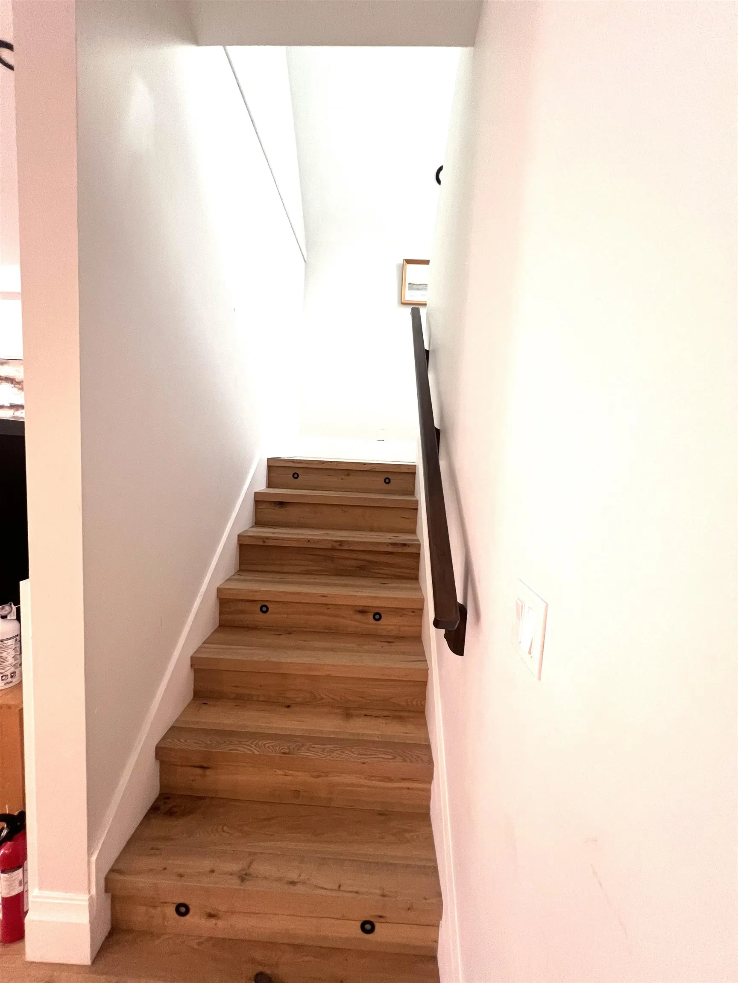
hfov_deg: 89.9
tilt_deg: -4.8
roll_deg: -2.6
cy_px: 492
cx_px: 369
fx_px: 370
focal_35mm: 13
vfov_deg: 106.2
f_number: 1.8
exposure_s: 1/60
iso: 200
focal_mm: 1.57
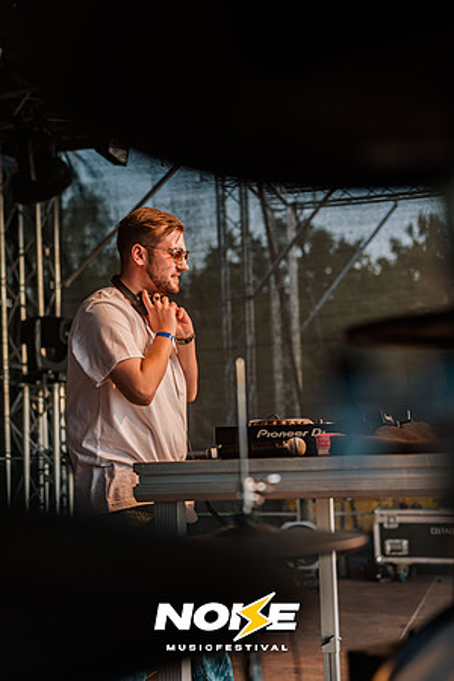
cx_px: 227
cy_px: 340
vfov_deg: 38.2
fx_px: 984
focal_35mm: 52
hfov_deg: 26.0
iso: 250
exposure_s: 1/160
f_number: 2.5
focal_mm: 52
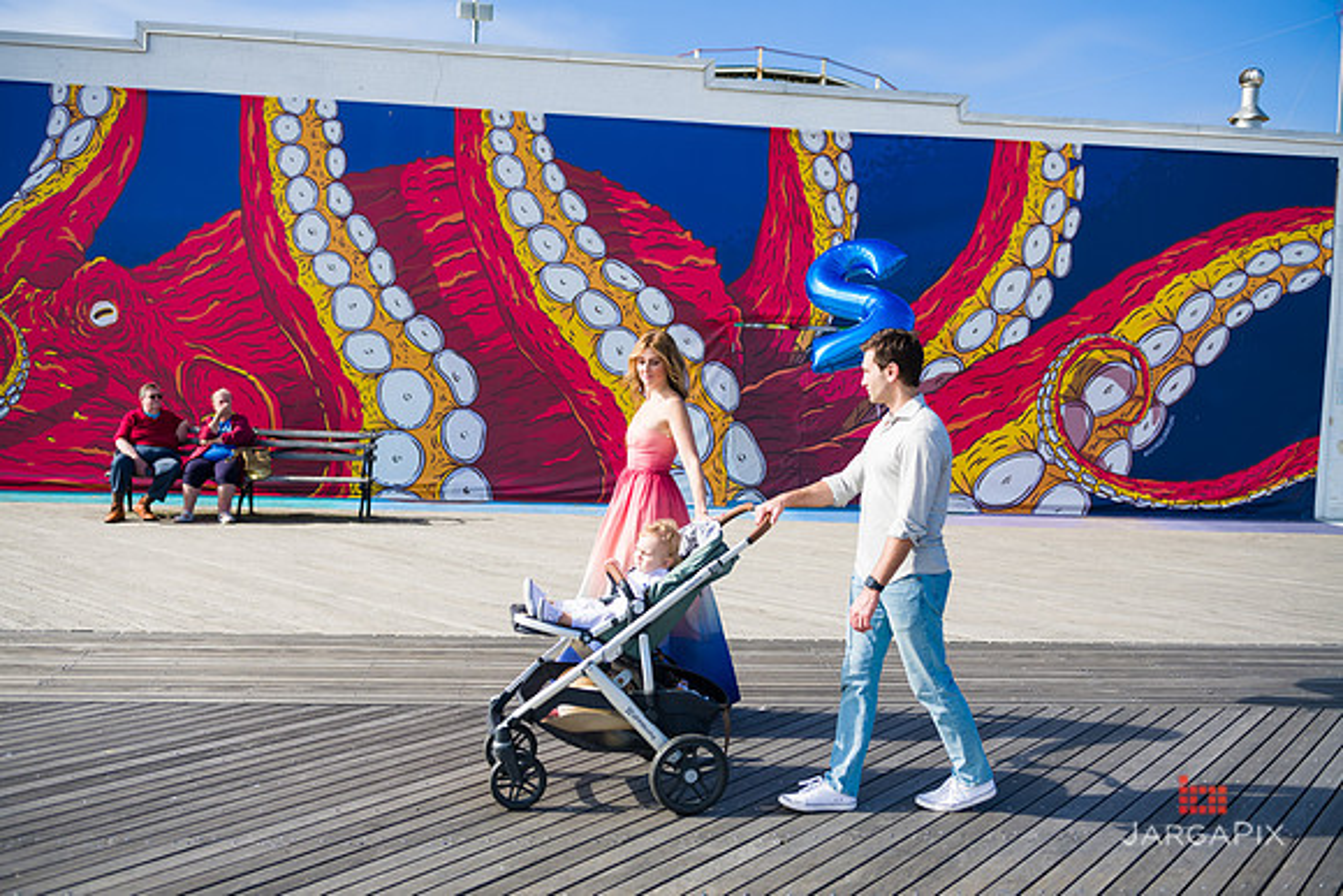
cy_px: 448
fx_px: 1194
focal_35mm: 32
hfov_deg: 58.7
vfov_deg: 41.1
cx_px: 672
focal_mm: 32
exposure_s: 1/2000
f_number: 5
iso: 200
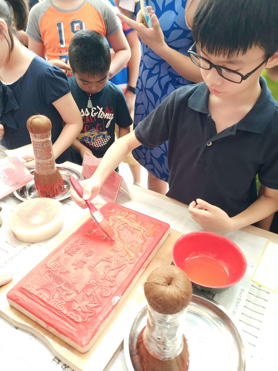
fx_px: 343
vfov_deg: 56.8
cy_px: 186
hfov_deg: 44.2
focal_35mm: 32
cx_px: 139
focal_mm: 4.5
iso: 447
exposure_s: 1/17
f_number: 2
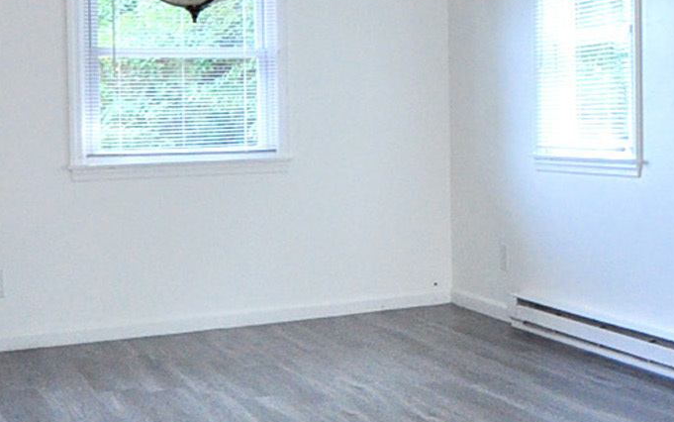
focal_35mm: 65
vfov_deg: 19.8
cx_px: 752
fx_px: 1194
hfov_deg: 28.5
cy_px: 91
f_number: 4.5
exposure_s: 1/200
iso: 1000
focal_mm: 10
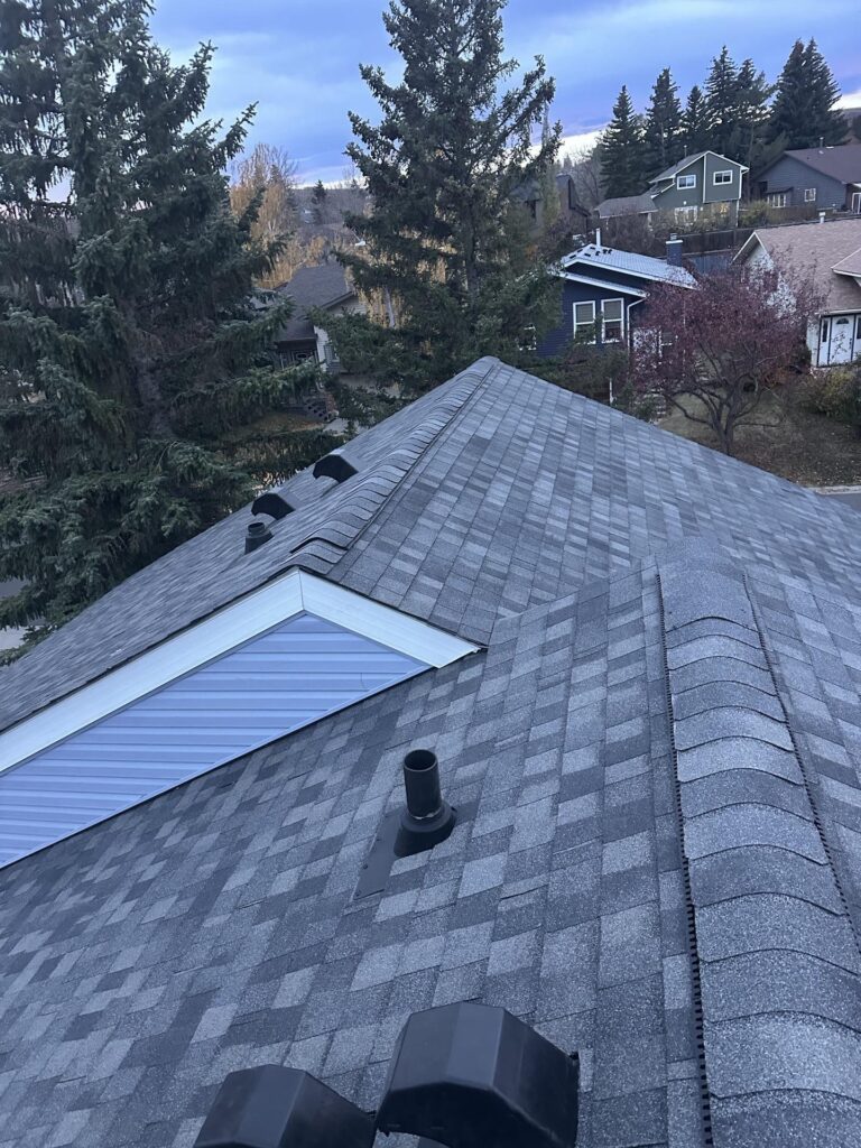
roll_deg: +5.0
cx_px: 430
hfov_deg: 56.8
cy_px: 574
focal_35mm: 24
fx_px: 796
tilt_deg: -23.5
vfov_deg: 71.6
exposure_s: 1/60
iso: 800
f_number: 1.78
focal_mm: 6.86
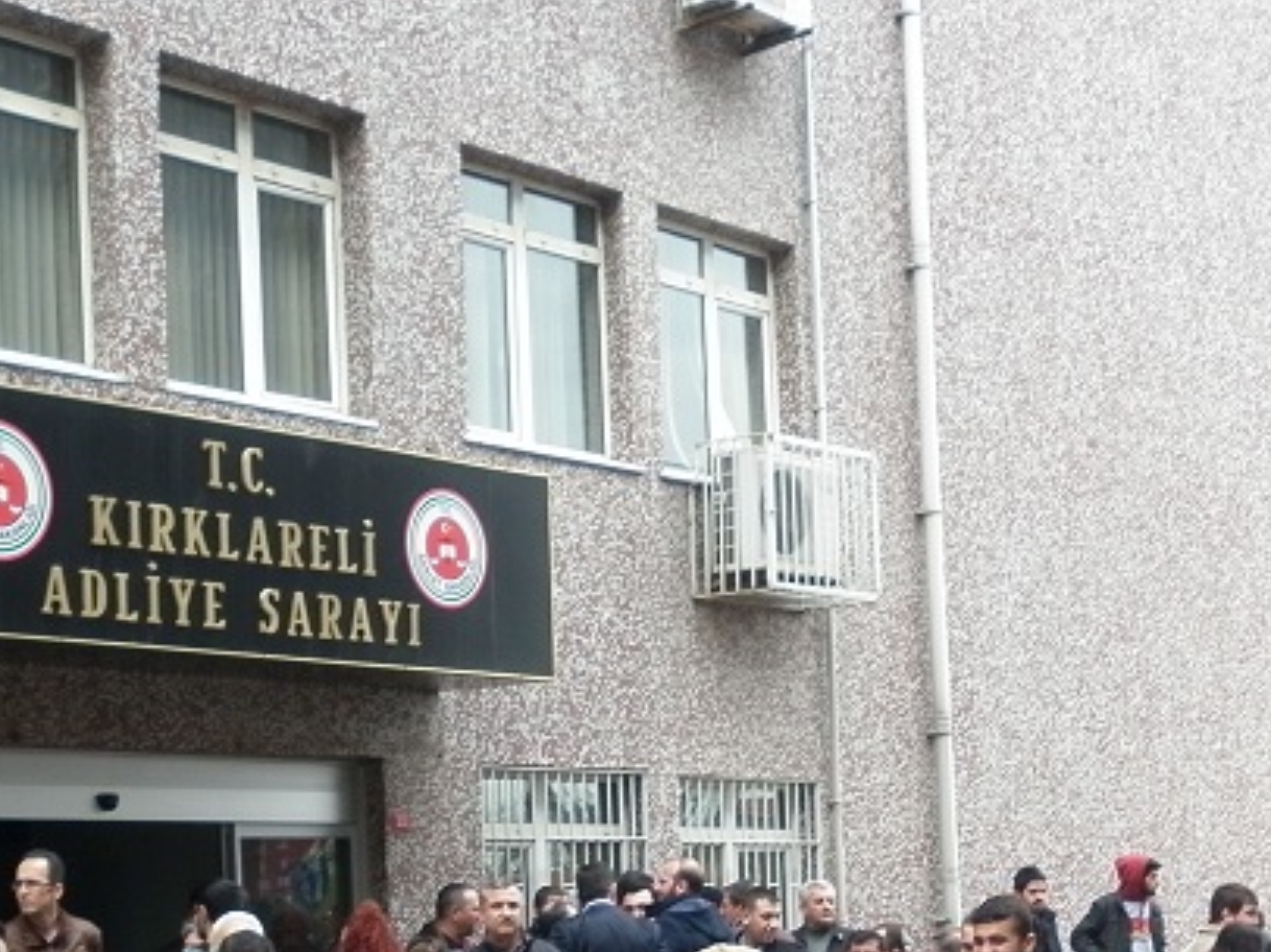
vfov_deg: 20.7
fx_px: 2532
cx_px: 645
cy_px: 927
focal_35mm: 69
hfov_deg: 28.2
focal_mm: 5
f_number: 2.8
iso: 80
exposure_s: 1/100
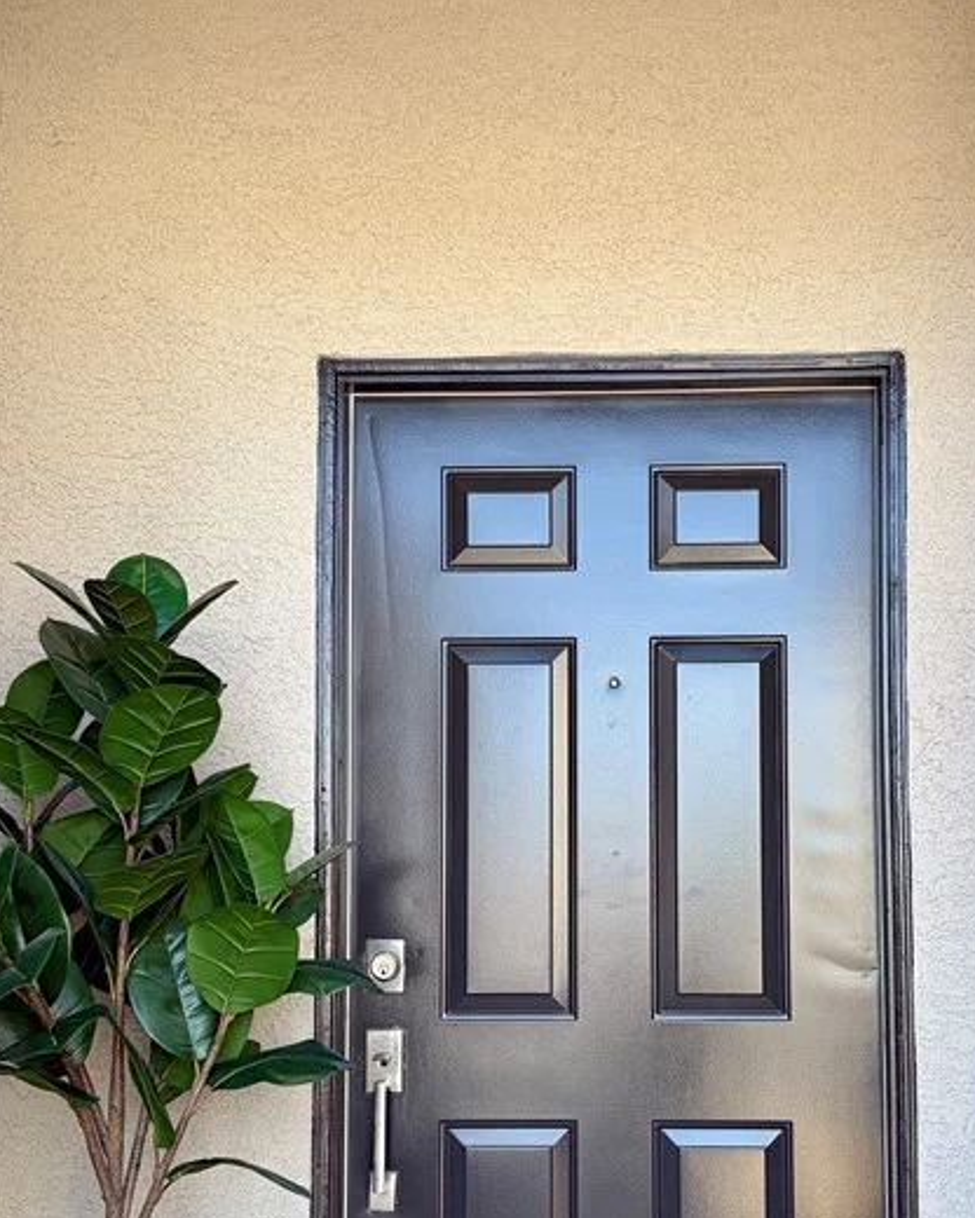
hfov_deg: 30.2
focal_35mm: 50
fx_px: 1804
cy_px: 782
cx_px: 591
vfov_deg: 37.1
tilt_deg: +5.0
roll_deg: +0.0
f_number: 1.6
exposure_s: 1/140
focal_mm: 5.96
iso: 32
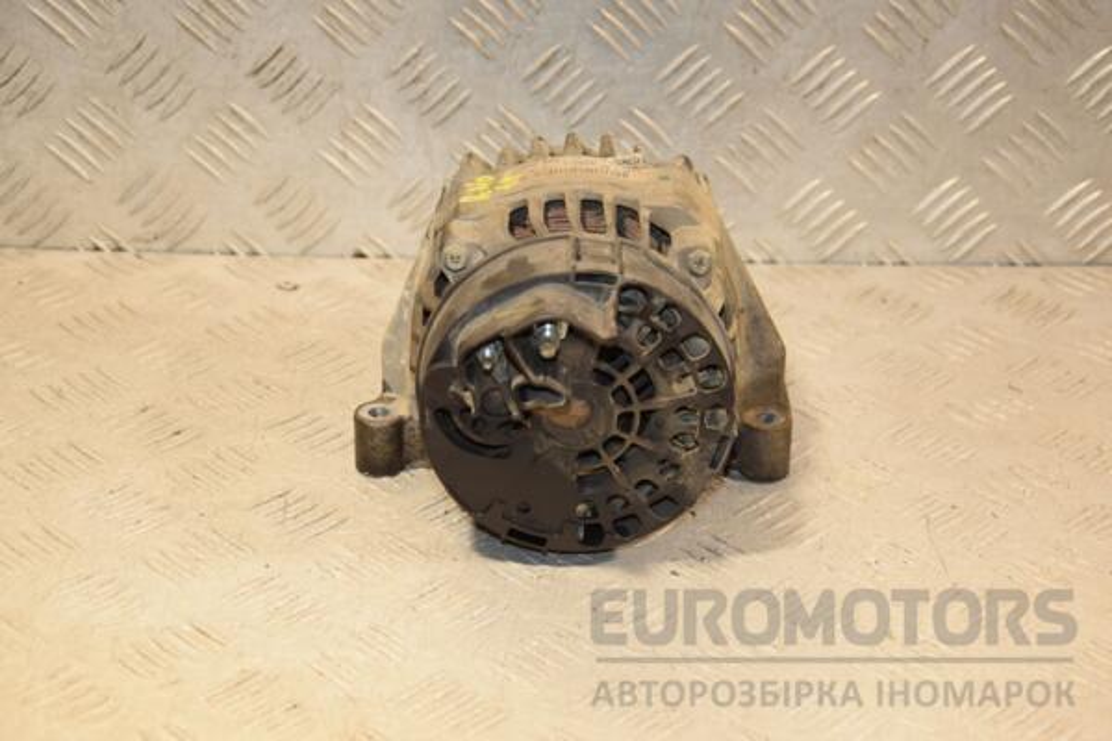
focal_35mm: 75
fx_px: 2316
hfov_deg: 27.0
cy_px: 370
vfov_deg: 18.2
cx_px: 556
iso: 800
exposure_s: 1/200
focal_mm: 50
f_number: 5.6
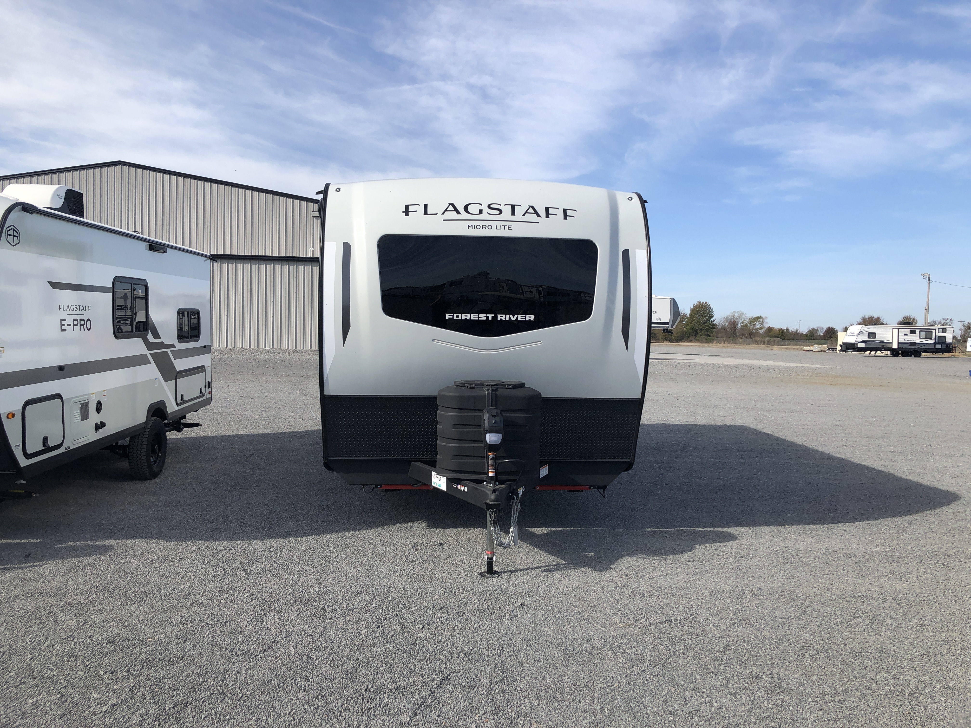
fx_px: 785
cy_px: 364
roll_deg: -1.7
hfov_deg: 63.4
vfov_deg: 49.7
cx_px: 486
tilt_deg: -3.1
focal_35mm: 28
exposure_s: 1/1919
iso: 20
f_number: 1.8
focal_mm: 3.99
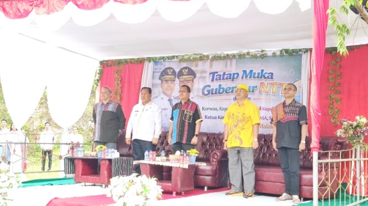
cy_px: 106
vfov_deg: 23.5
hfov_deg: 40.6
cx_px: 187
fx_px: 498
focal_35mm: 51
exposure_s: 1/33.3
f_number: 1.65
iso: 1250
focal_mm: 6.18
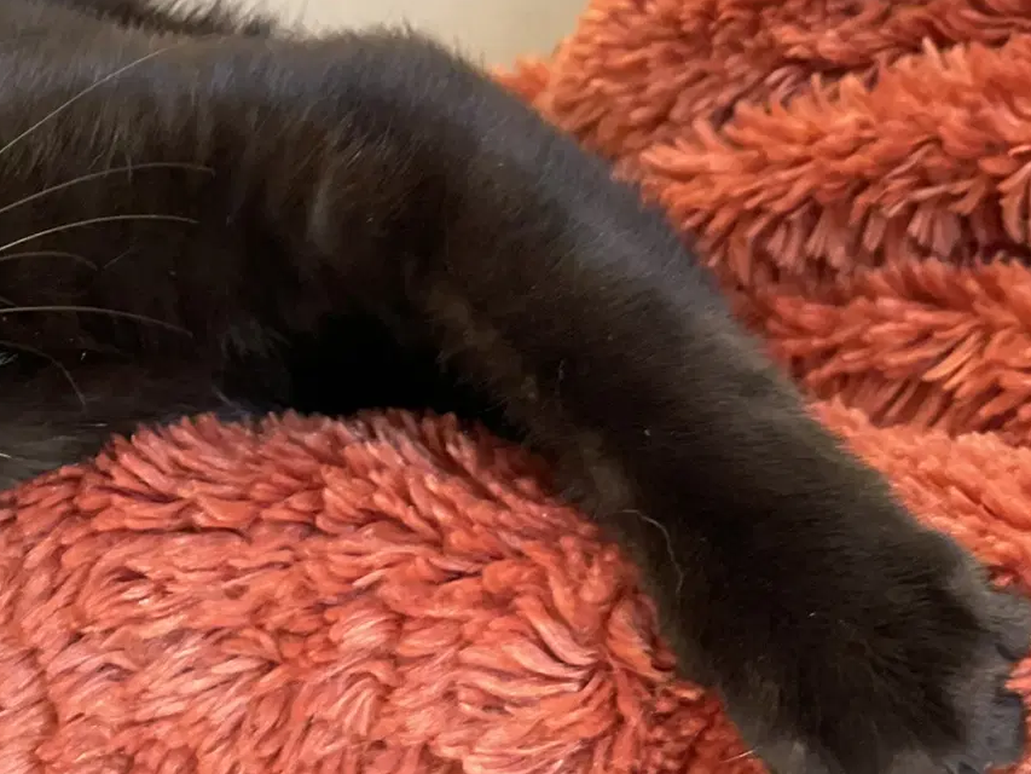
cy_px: 440
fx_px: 3485
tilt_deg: -0.7
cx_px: -108
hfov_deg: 16.3
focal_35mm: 117
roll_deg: -4.2
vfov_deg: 12.7
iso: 200
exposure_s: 1/40
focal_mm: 6
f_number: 2
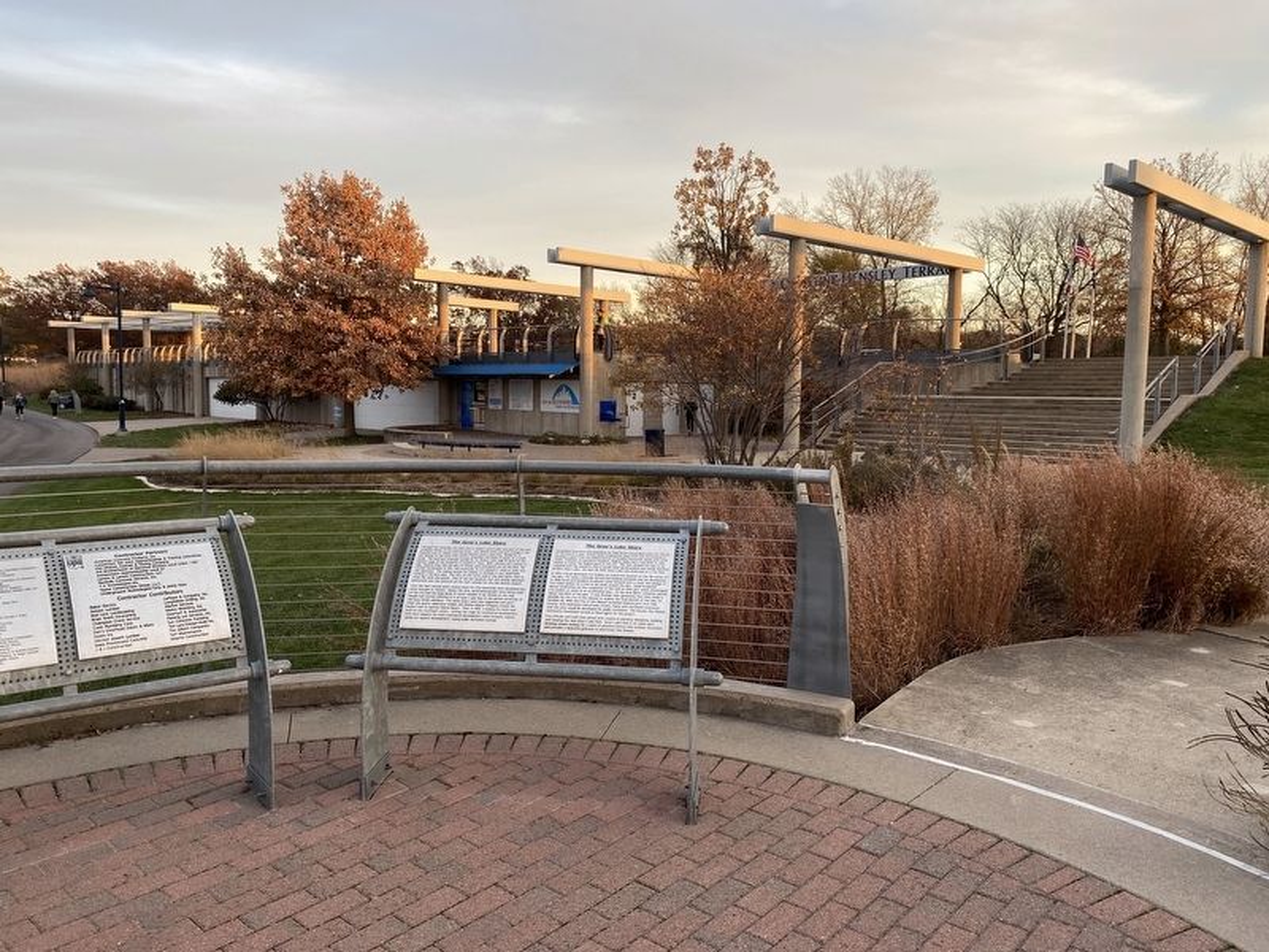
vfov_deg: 53.1
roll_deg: -0.6
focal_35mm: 26
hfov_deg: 67.3
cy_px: 476
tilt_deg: -4.5
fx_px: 953
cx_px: 634
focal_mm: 4.25
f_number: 1.8
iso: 32
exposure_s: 1/122
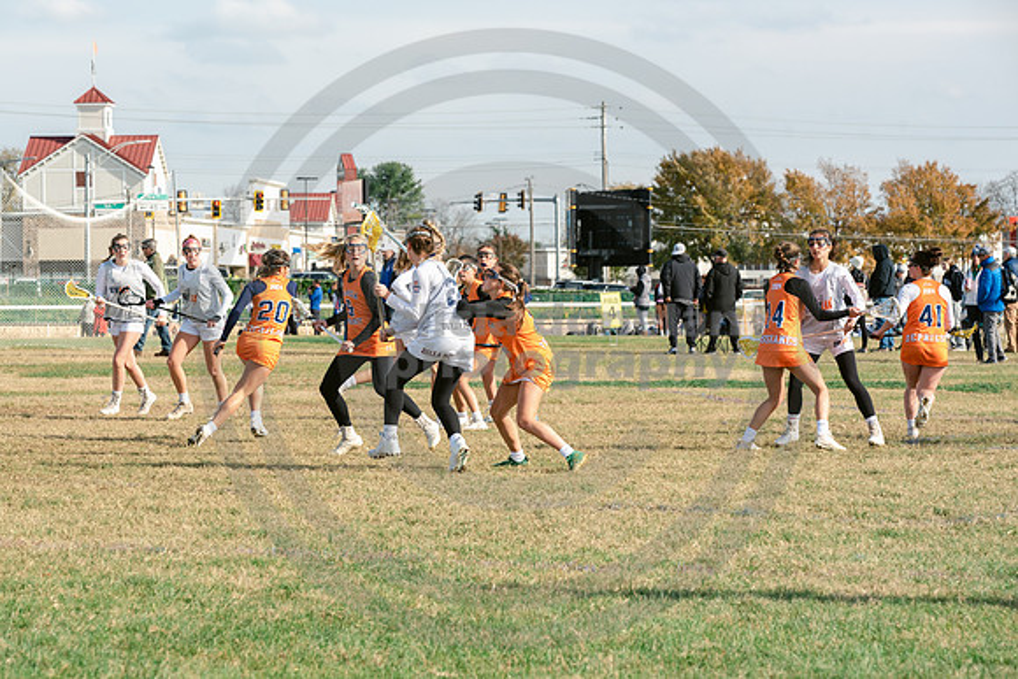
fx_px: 3910
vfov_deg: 9.9
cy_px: 342
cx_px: 478
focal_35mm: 138
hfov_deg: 14.8
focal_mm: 125
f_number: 7.1
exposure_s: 1/800
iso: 250
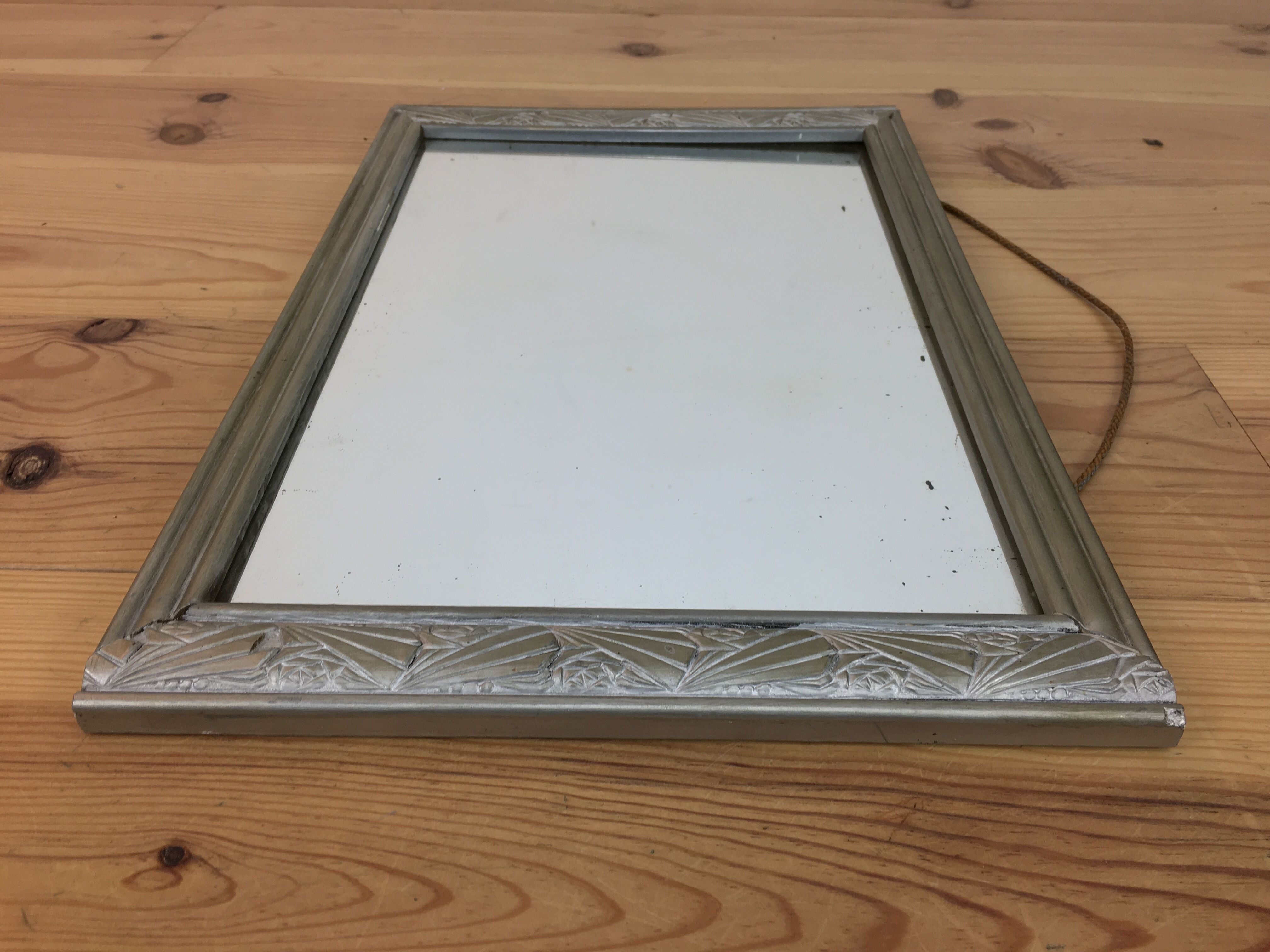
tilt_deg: -38.3
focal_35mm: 29
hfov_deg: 61.7
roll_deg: -1.1
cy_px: 476
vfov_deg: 48.2
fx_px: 1064
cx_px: 635
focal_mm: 4.15
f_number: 2.2
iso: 25
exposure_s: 1/33
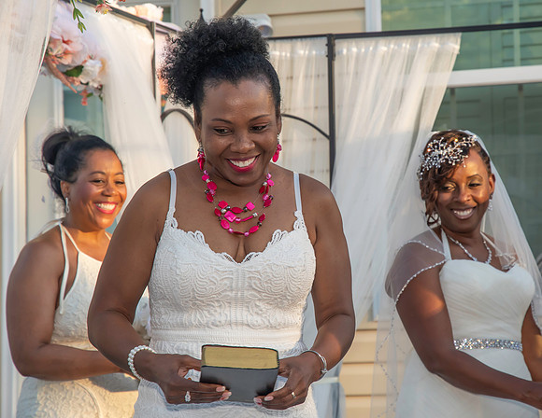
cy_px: 181
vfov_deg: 10.7
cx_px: 351
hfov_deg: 13.8
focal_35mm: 141
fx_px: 2234
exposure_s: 1/250
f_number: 6.3
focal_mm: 75
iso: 400
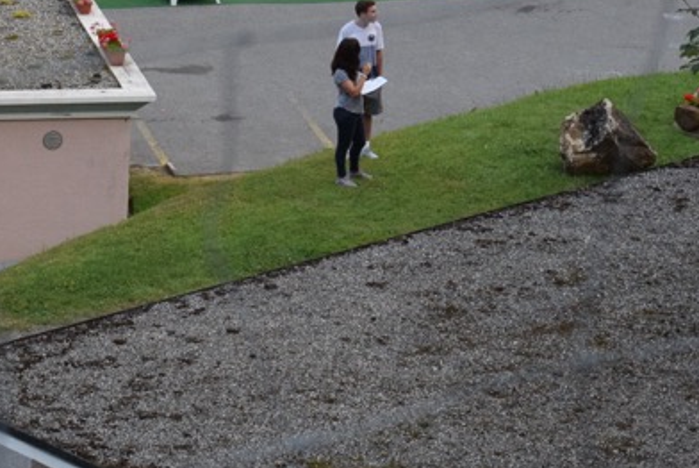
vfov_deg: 6.5
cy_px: 47
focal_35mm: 210
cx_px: 282
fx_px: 4086
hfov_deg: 9.8
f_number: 5.6
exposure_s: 1/500
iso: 1800
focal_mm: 55
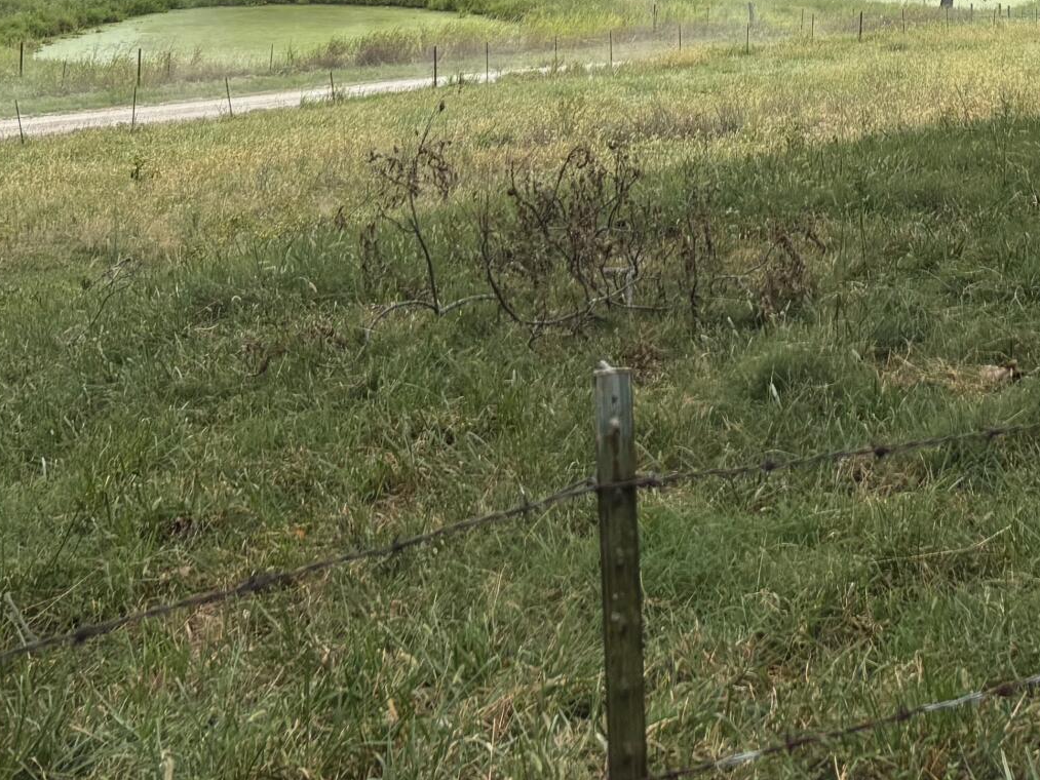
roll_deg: -0.1
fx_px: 2314
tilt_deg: +1.7
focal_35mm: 77
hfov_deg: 24.9
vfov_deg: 17.4
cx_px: 854
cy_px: -363
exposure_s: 1/2193
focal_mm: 5.96
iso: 50
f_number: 1.6
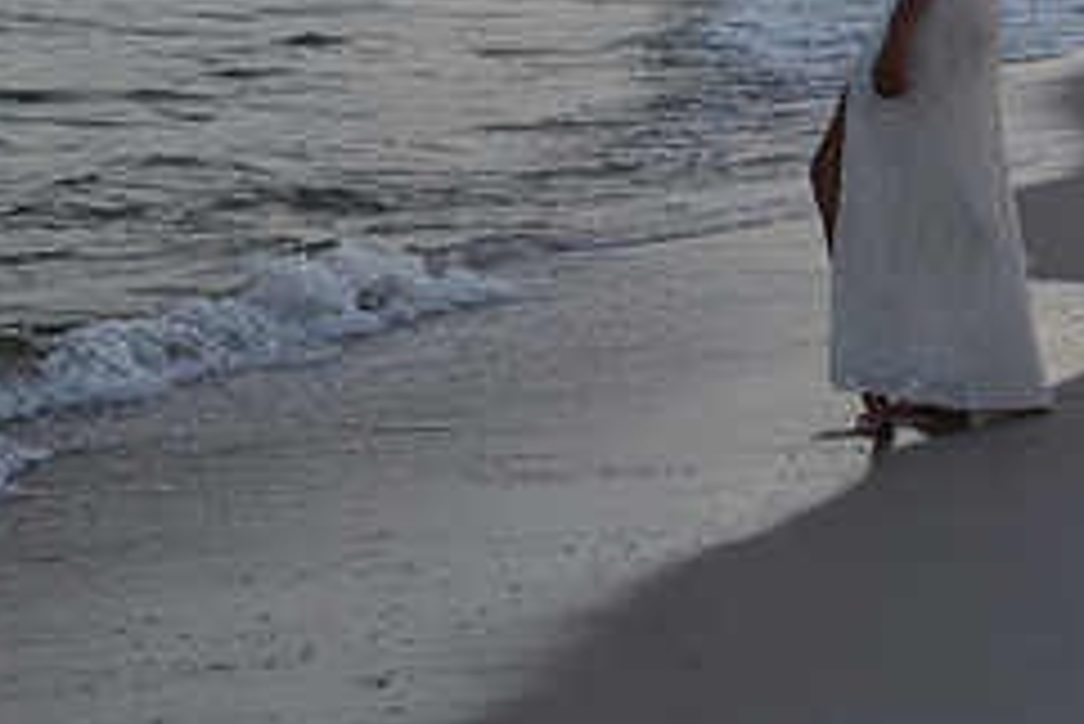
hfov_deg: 15.0
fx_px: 4128
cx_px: 639
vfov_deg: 9.9
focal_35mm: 137
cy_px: -43
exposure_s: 1/160
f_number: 6.3
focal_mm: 38
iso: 400
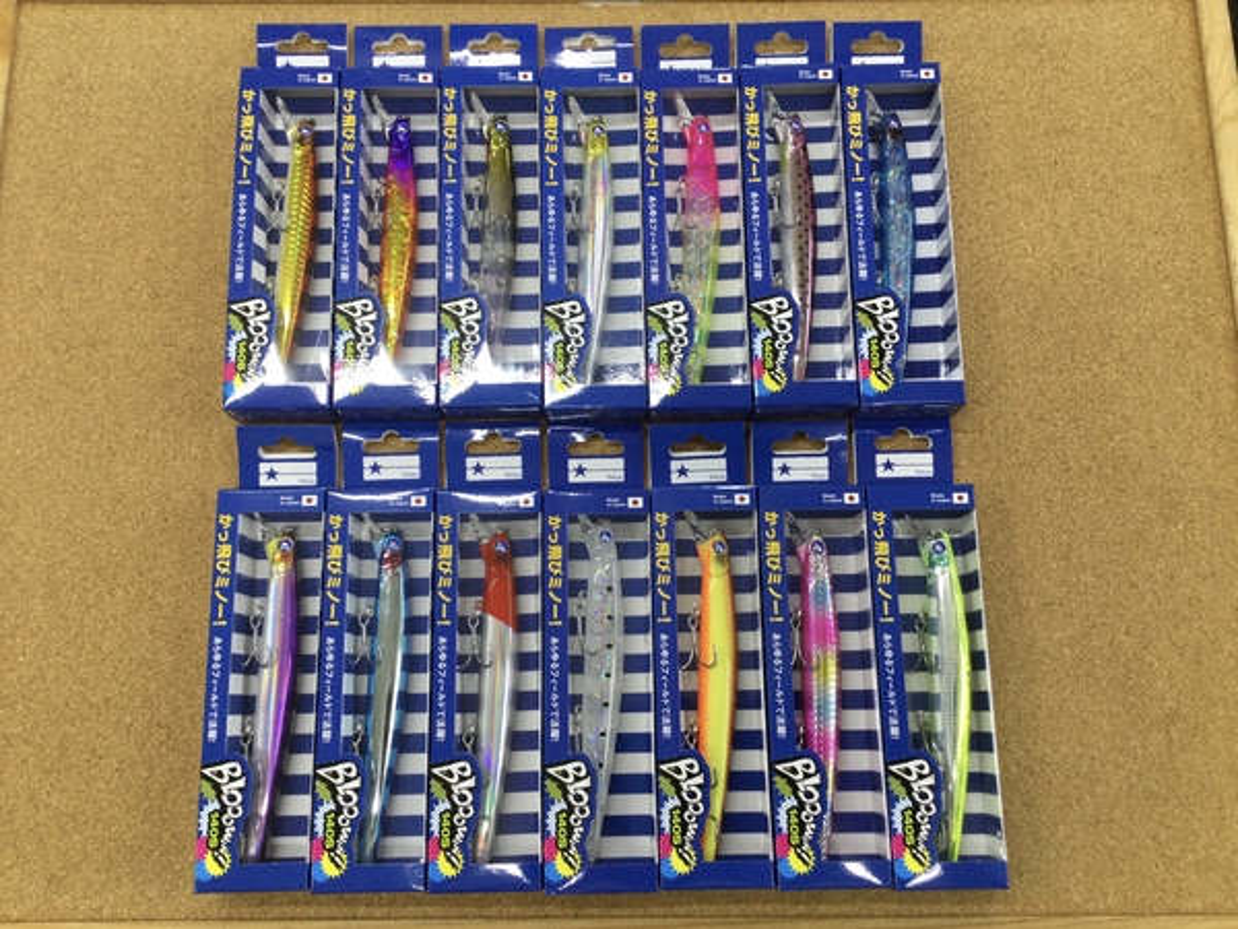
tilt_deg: -77.7
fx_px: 1109
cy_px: 464
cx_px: 619
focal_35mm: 31
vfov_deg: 45.4
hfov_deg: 58.4
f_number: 2.4
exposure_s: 1/30
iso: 32
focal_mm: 3.3
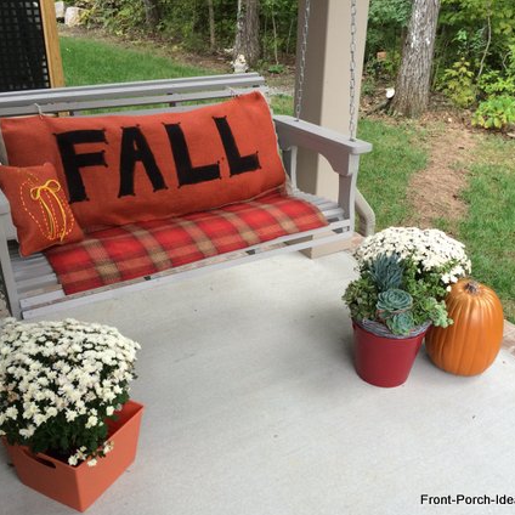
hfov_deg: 46.0
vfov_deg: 46.0
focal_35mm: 36
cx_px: 288
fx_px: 606
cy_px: 261
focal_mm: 4.12
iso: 64
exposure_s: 1/120
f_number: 2.2
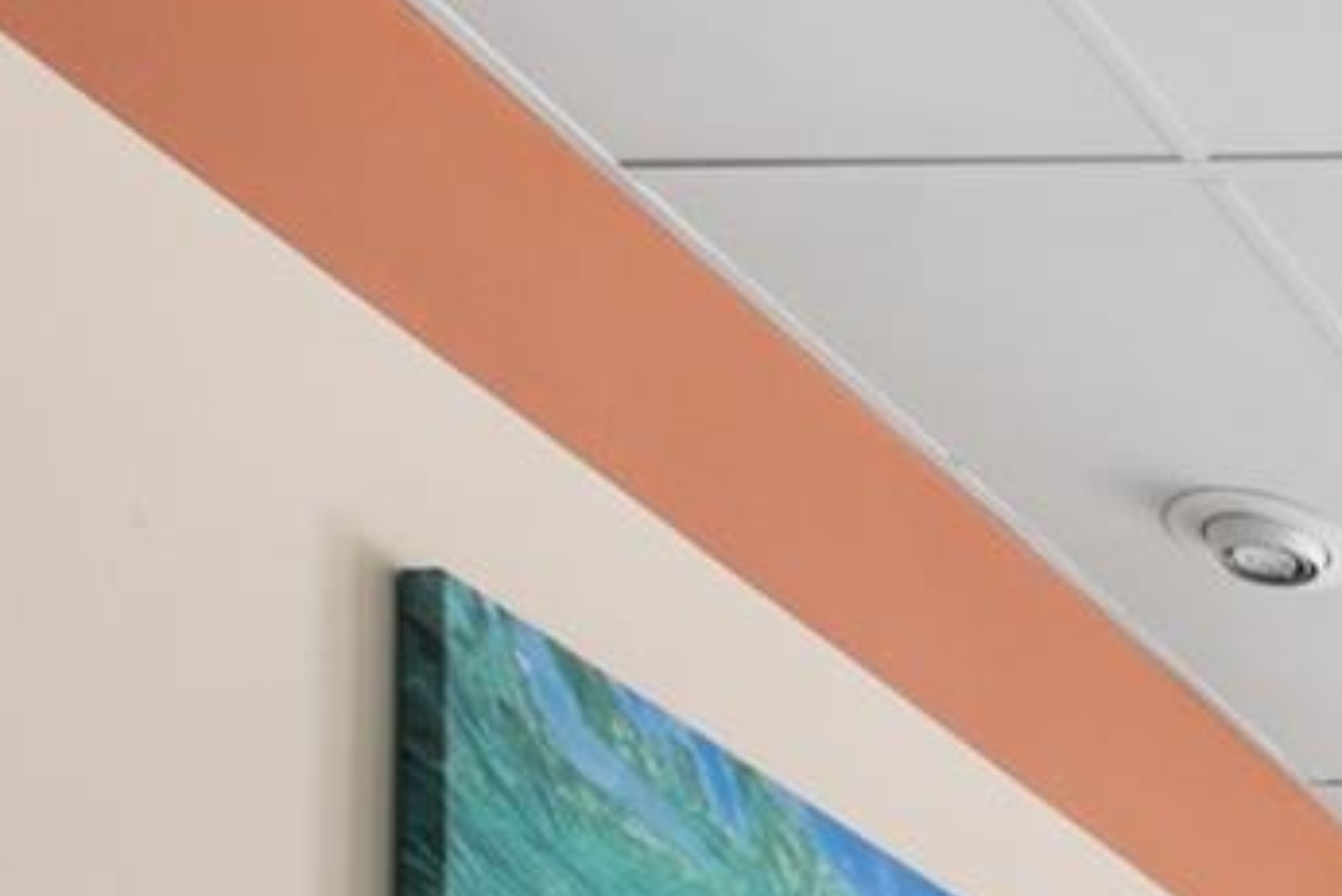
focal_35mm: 74
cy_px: 2009
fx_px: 2760
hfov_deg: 18.0
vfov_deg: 14.1
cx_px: 2723
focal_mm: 16
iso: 200
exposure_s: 1/1.25
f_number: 8
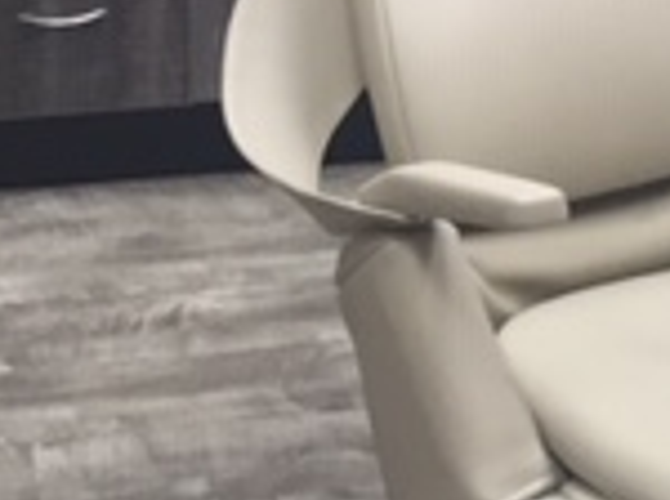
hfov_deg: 15.9
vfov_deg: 11.0
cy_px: -455
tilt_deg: -12.4
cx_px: 232
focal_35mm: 124
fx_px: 2396
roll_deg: -0.2
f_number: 2.2
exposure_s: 1/30
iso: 40
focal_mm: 4.15
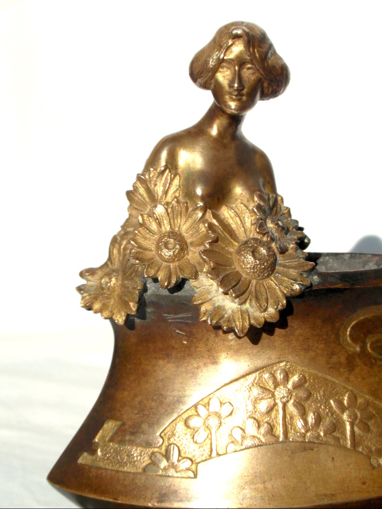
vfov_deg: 26.7
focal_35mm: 73
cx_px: 191
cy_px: 254
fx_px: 1074
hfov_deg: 20.2
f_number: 6
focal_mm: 11.9
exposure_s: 1/750
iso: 80
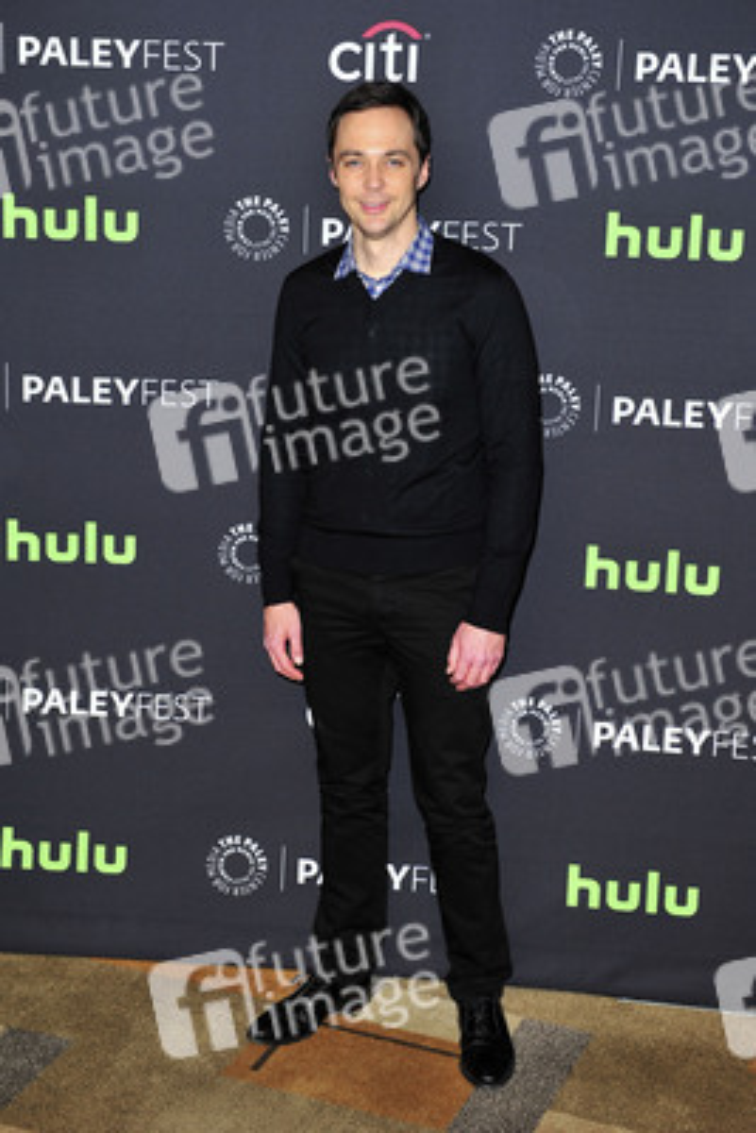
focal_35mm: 60
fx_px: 1888
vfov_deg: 33.4
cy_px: 566
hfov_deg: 22.6
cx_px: 378
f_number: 4.5
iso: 500
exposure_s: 1/320
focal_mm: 60
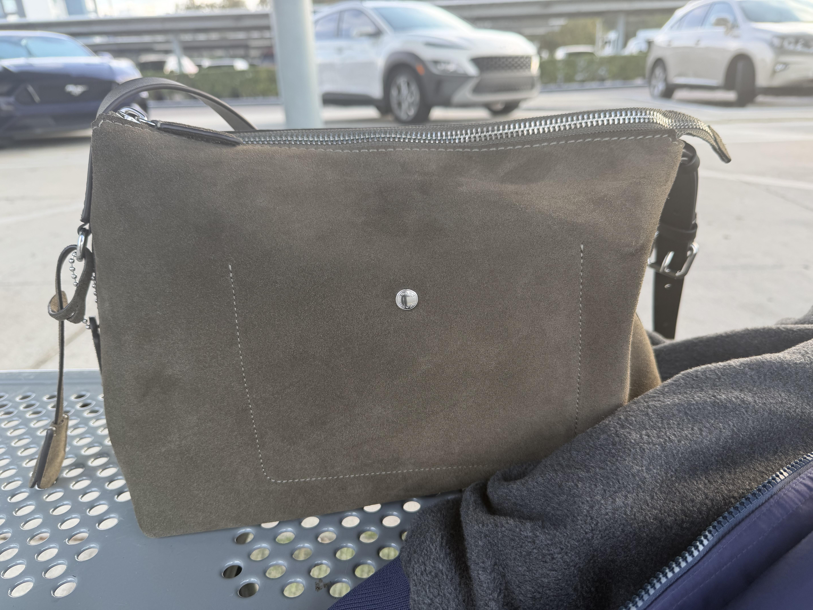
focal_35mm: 24
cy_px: 305
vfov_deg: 56.8
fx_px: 564
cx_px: 406
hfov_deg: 71.6
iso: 80
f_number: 1.78
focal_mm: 6.76
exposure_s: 1/243
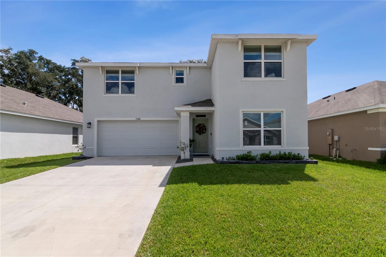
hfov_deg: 95.0
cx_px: 193
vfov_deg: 72.0
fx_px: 177
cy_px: 128
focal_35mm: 16
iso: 800
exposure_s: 1/2500
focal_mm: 11
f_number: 8
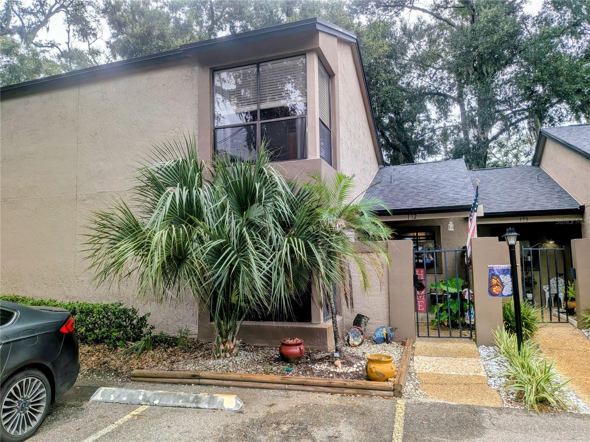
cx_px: 295
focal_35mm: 24
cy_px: 221
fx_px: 409
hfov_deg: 71.6
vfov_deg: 56.8
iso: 28
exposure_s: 1/300
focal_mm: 4.53
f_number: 1.7
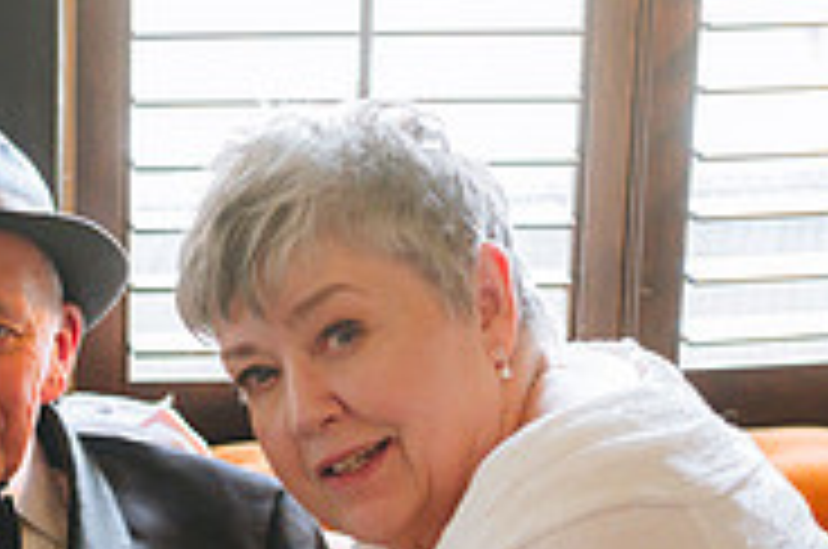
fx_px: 3260
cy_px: 540
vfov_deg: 9.6
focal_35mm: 142
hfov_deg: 14.1
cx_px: -108
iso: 2000
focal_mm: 45
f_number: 2.8
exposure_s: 1/125
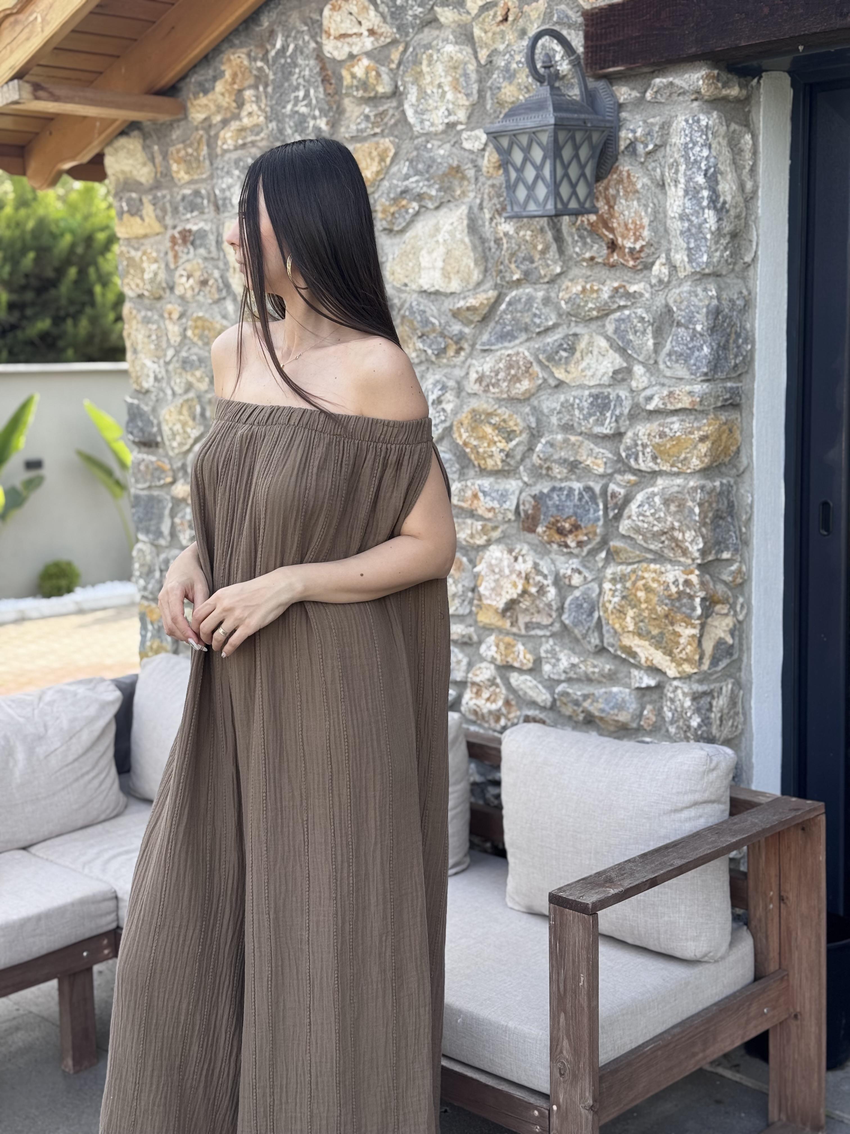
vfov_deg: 39.7
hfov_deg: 30.3
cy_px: 567
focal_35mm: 48
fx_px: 1572
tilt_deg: -7.3
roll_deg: +0.6
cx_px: 425
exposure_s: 1/615
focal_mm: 6.76
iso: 64
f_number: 1.78
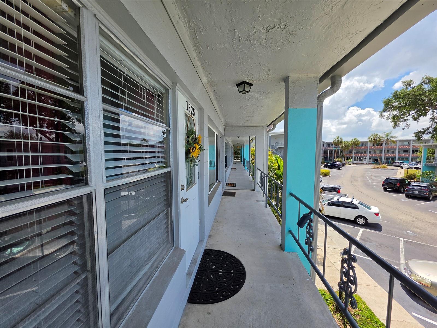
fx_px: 164
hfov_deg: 106.2
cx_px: 218
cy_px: 164
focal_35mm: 13
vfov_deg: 89.9
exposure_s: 1/2000
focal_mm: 2.2
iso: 32
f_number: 1.9
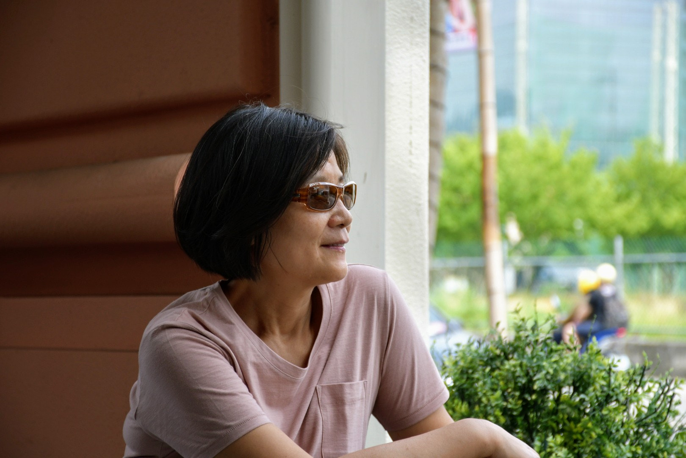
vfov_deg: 10.8
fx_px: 2420
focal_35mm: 127
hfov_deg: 16.1
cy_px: 229
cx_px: 343
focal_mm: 85
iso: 200
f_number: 5.3
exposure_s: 1/200
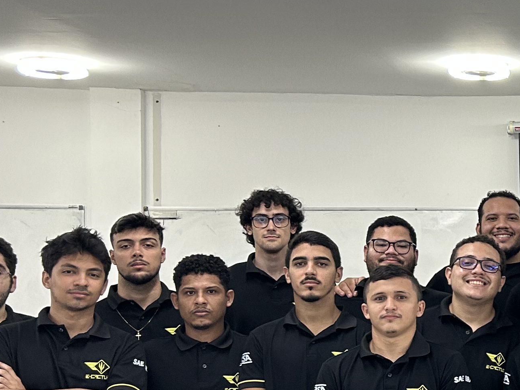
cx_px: 672
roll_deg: +0.8
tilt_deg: +0.6
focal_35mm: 81
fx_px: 1217
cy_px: 296
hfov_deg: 21.8
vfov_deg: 18.1
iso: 100
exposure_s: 1/60
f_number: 1.5
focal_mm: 5.7
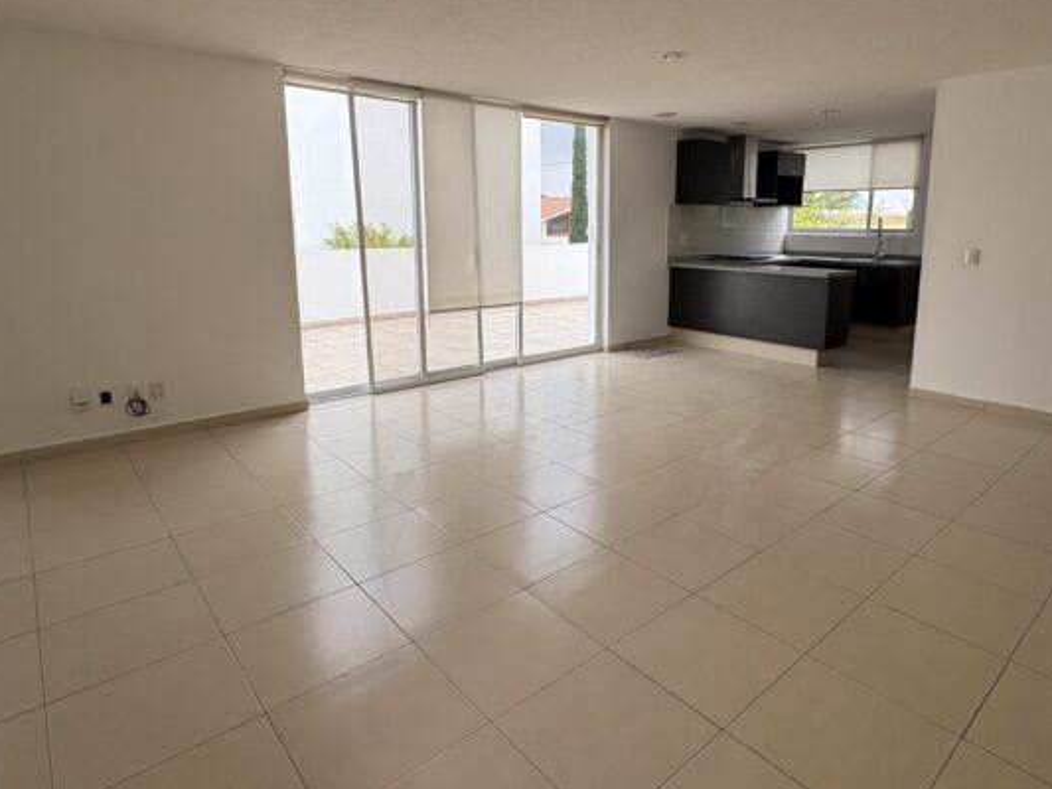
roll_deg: -0.5
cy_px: 325
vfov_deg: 63.0
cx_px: 588
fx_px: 638
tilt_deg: -8.3
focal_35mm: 21
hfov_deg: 78.7
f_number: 2.2
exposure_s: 1/277
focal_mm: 2.22
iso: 40
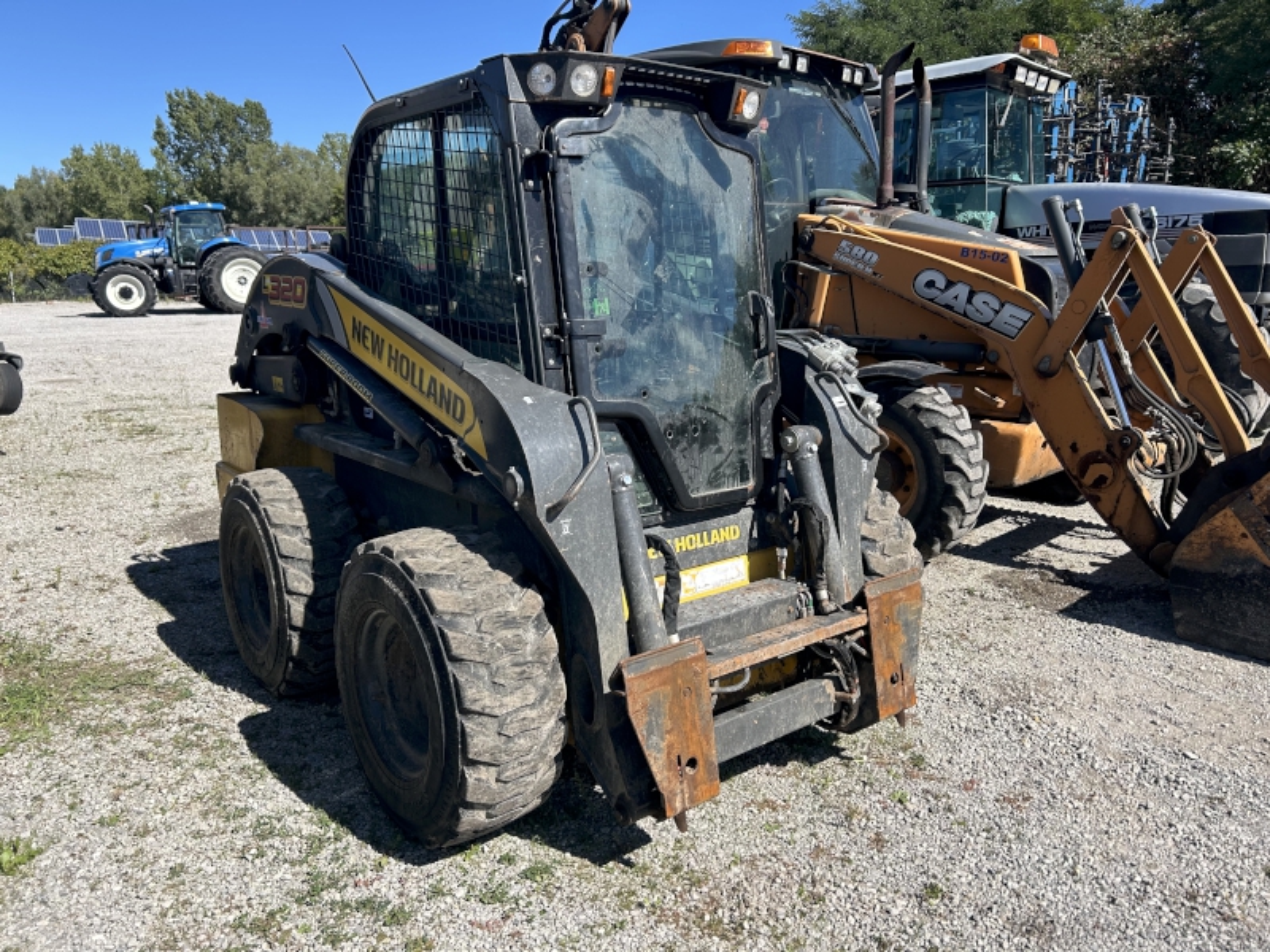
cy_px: 476
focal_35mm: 26
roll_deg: -1.5
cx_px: 635
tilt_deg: -9.2
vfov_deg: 53.1
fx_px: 954
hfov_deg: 67.3
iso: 50
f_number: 1.5
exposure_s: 1/2632
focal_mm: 5.7
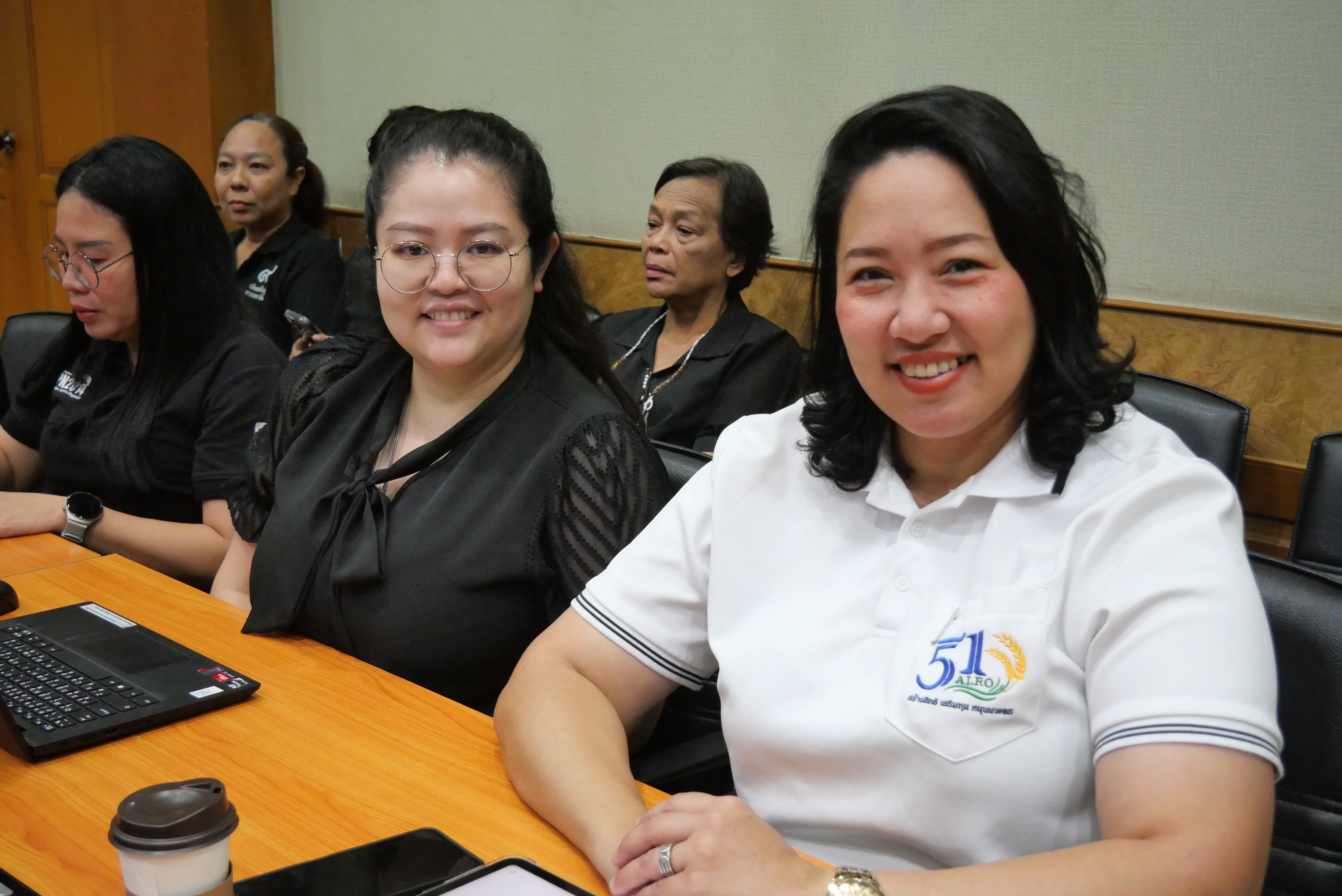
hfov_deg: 47.4
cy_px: 448
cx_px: 671
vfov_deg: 32.7
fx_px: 1529
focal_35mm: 41
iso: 3200
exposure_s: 1/125
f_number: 4.1
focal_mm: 20
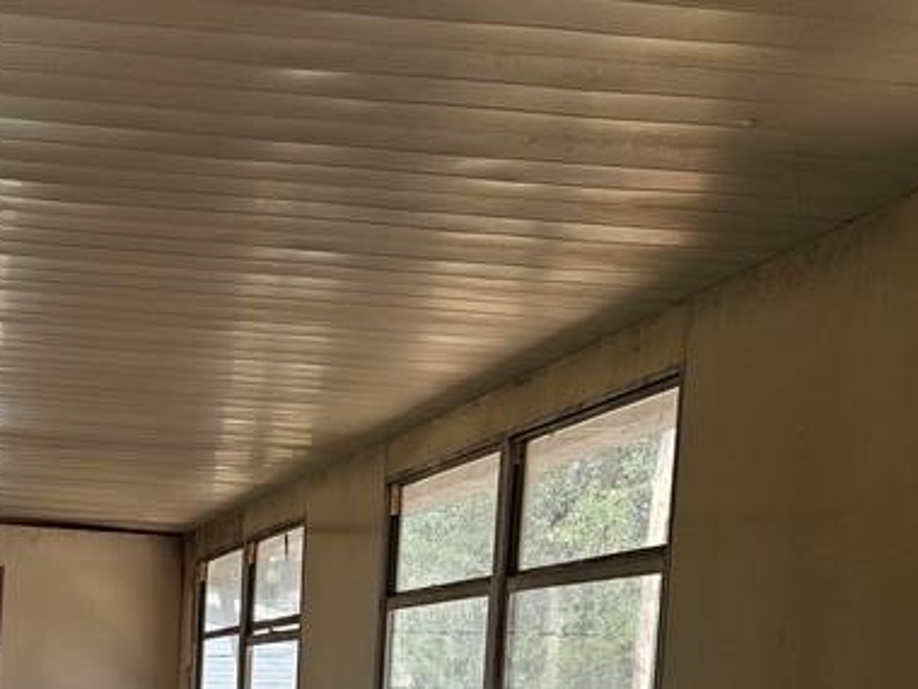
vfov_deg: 21.6
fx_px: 1644
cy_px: 870
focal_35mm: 62
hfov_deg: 28.2
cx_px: -114
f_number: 1.8
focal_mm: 5.4
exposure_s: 1/164
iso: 25
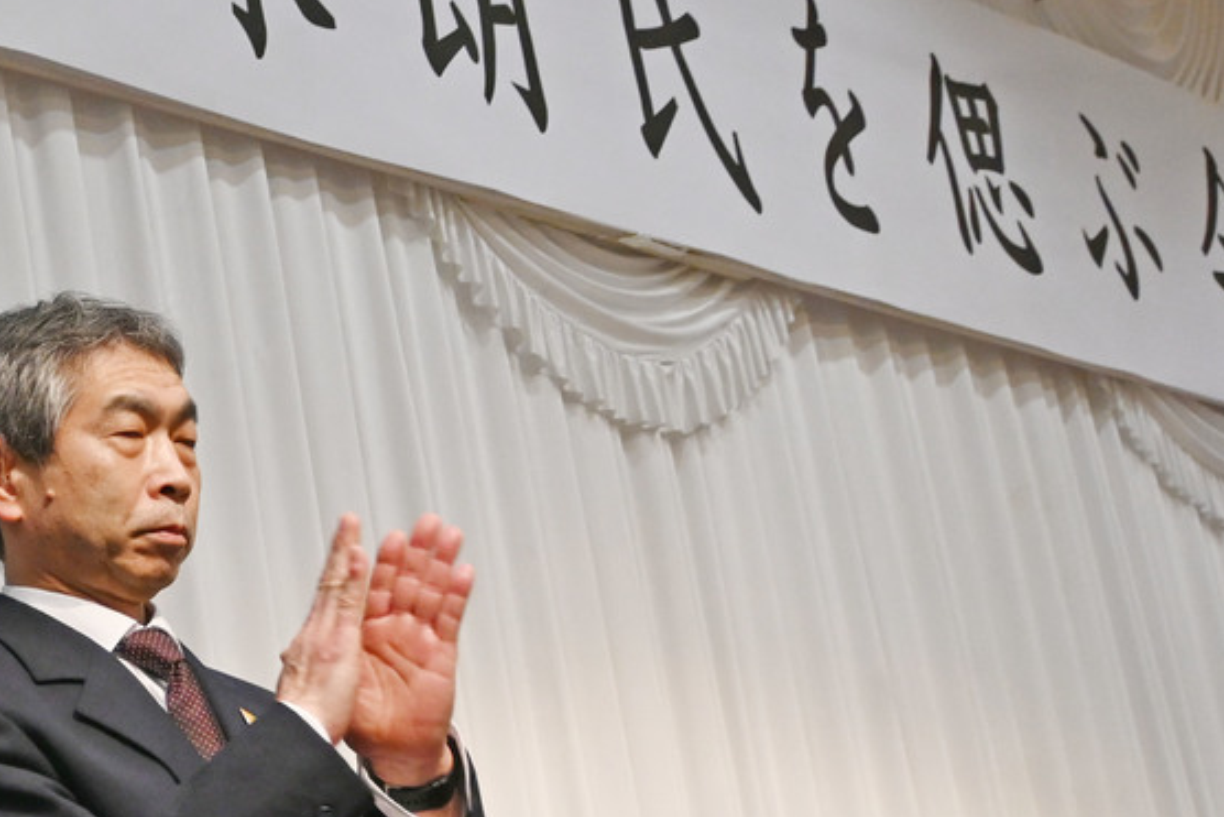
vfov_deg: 13.6
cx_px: 108
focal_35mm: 101
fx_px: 3435
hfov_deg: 19.8
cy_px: 458
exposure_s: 1/125
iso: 1100
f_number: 4.5
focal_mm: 26
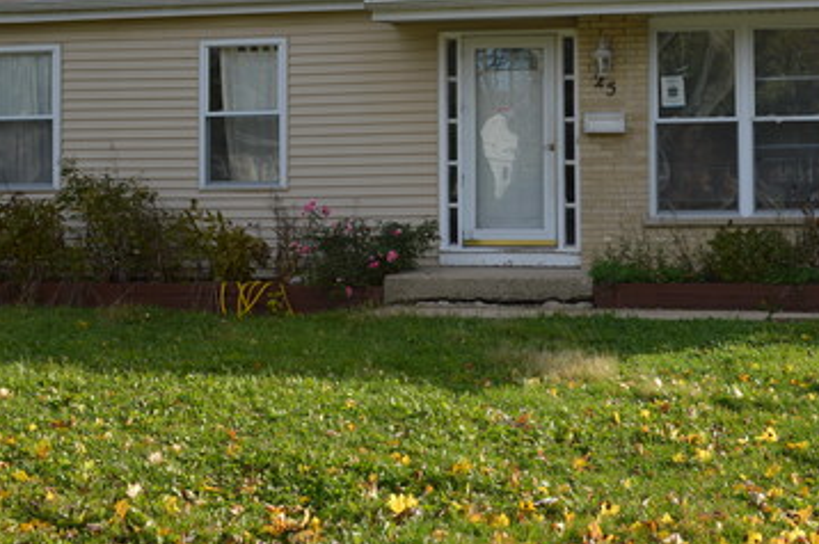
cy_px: 133
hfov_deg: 33.5
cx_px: 583
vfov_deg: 22.7
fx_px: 1341
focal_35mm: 59
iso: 100
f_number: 7.1
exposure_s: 1/200
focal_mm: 22
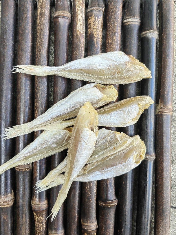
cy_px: 118
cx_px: 88
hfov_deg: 51.3
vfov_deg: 65.3
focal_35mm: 27
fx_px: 183
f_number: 1.8
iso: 50
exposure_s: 1/159
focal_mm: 5.54
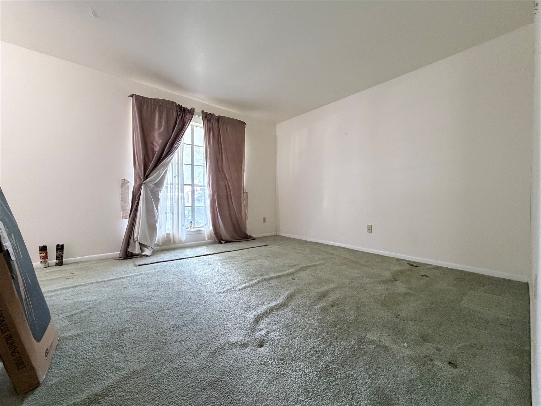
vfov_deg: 85.7
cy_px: 203
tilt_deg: -0.1
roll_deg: +0.2
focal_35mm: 14
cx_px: 270
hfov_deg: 102.1
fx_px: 219
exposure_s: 1/60
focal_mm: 2.22
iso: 500
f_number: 2.2
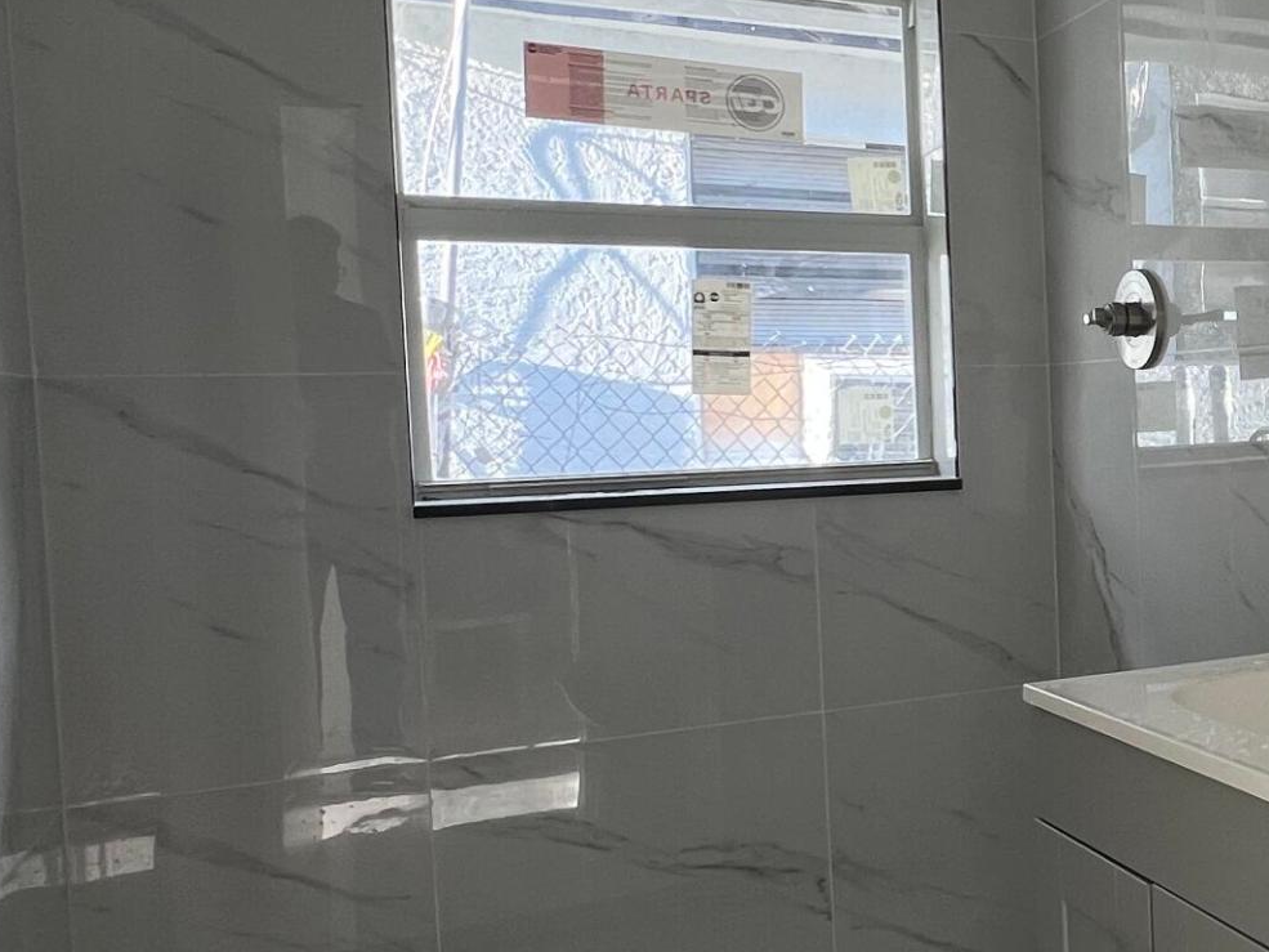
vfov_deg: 37.7
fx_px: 1393
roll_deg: +1.8
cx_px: 1301
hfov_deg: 41.7
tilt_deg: -3.5
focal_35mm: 38
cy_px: 488
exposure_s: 1/99
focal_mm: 1.57
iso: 50
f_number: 1.8
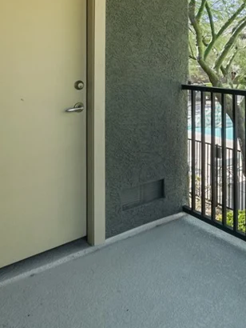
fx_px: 341
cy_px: 65
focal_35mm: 36
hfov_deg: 35.6
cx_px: 249
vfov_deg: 48.4
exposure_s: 1/80
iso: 400
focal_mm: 10
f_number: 8
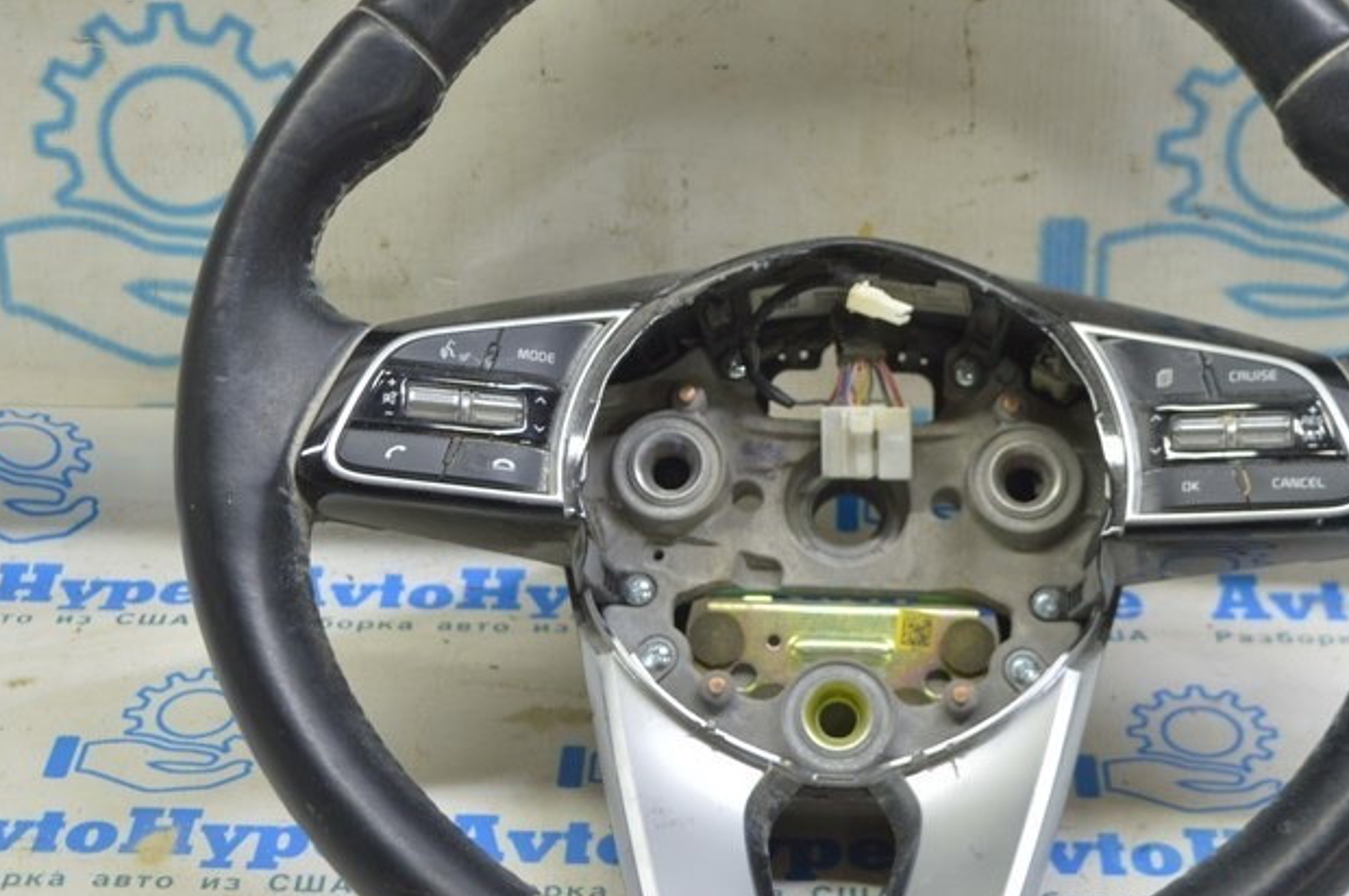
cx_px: 711
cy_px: 410
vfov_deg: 17.7
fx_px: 2876
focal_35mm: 77
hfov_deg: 26.4
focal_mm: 31
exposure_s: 1/20
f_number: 5.6
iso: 400
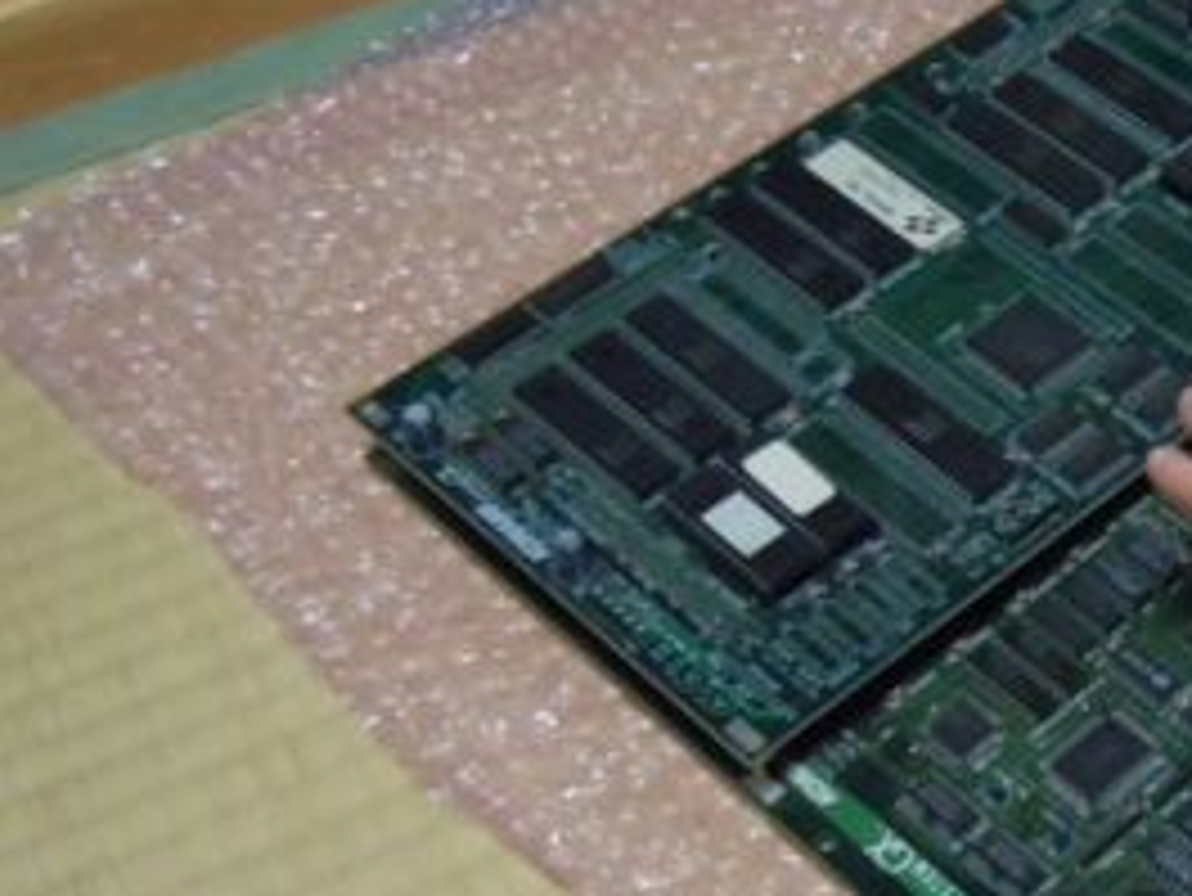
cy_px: 572
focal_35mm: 68
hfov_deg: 26.9
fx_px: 2343
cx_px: 1201
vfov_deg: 21.6
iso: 800
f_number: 3.5
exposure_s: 1/40
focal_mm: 5.4
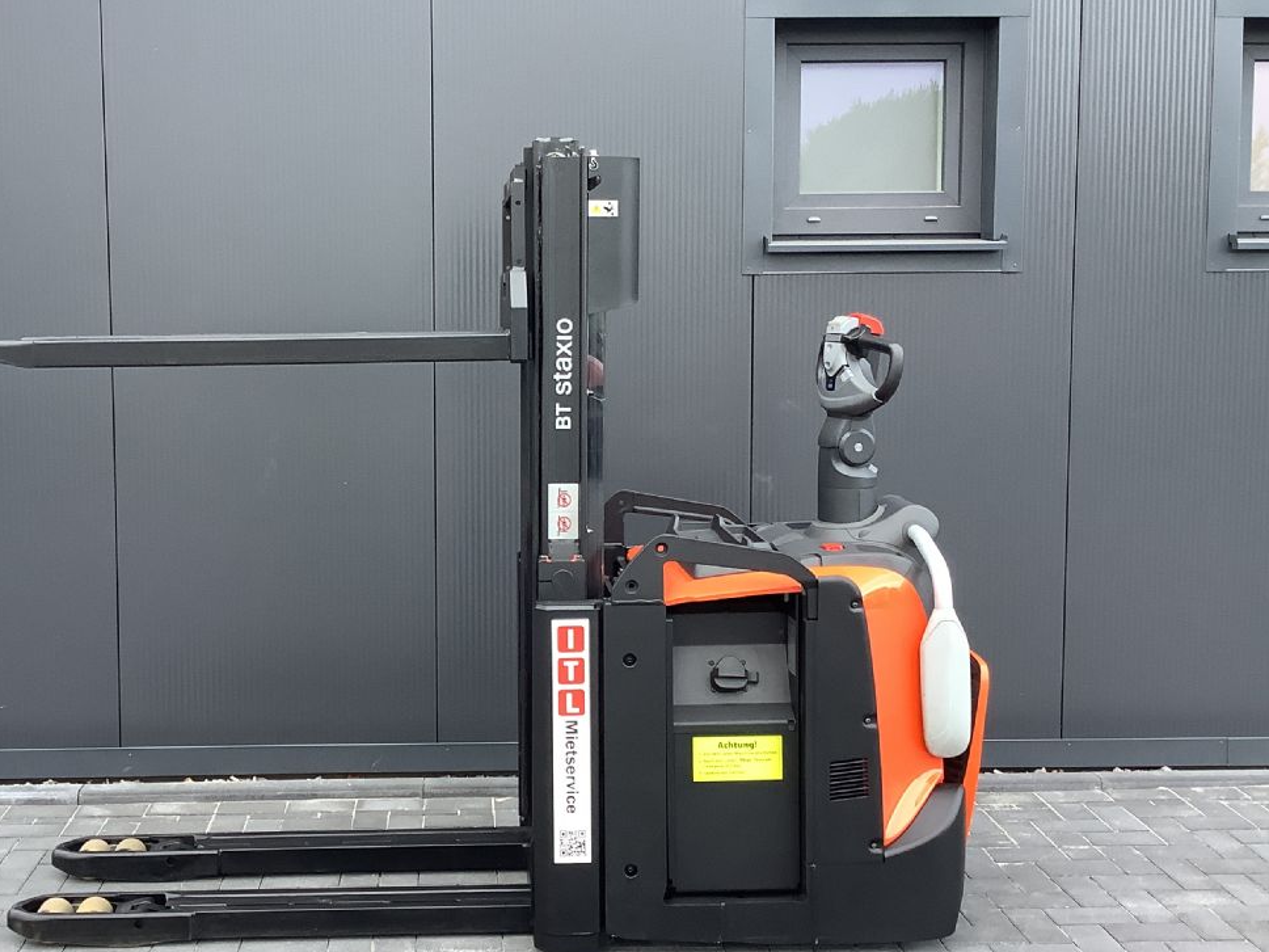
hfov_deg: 45.5
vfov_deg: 35.1
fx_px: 1503
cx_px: 496
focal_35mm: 41
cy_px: 438
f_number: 2.4
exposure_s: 1/60
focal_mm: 3.3
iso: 125
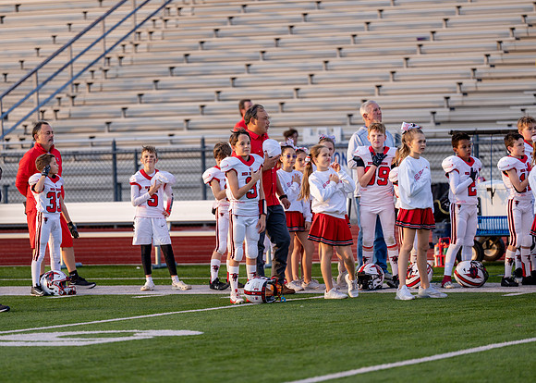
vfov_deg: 6.7
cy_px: 192
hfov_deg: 9.4
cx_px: 245
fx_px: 3271
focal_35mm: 215
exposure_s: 1/640
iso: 200
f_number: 2.8
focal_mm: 200
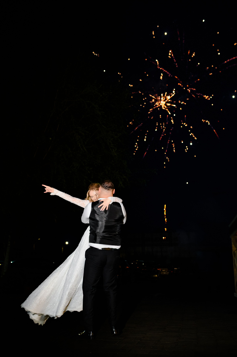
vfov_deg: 54.5
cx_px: 118
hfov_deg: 37.8
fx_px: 346
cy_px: 178
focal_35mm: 35
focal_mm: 35
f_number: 2.8
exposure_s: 1/125
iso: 1600
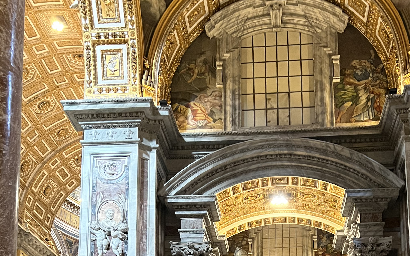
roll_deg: +0.4
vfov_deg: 20.9
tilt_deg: +10.6
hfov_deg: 36.7
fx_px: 615
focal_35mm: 55
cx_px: 253
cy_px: 355
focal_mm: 5.7
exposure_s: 1/50
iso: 500
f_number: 1.5
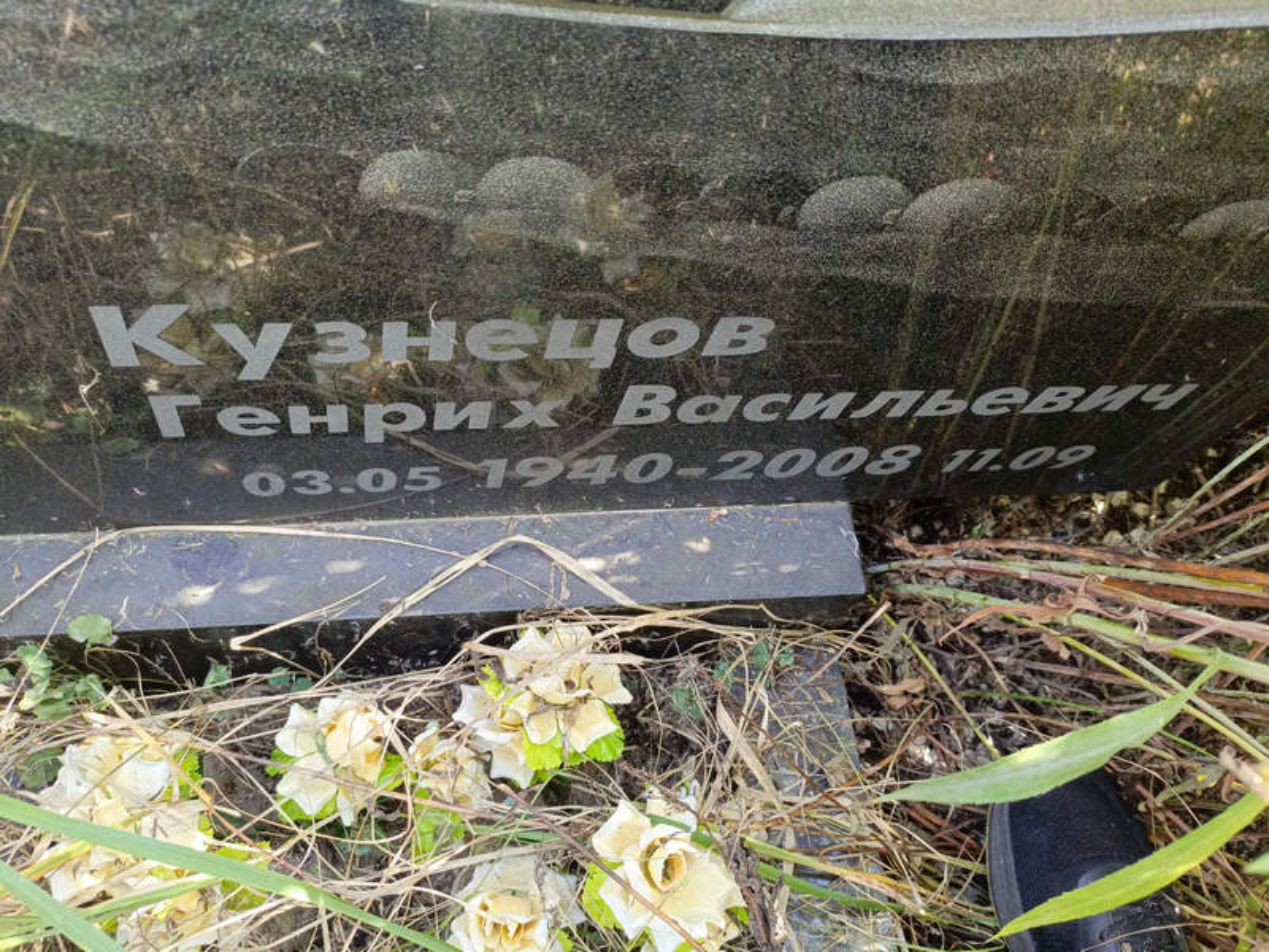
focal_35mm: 25
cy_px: 476
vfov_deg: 54.9
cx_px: 634
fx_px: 916
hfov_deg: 69.4
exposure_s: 1/50
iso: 263
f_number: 1.69
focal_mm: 4.76
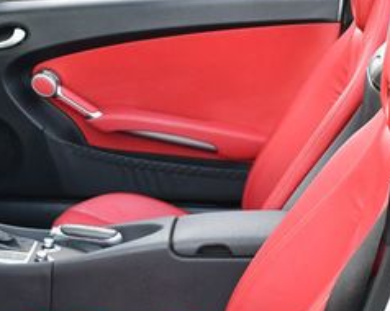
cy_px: 260
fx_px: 1165
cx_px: 98
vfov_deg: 15.1
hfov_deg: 18.9
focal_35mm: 101
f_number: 3.5
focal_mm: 20
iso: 560
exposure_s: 1/250
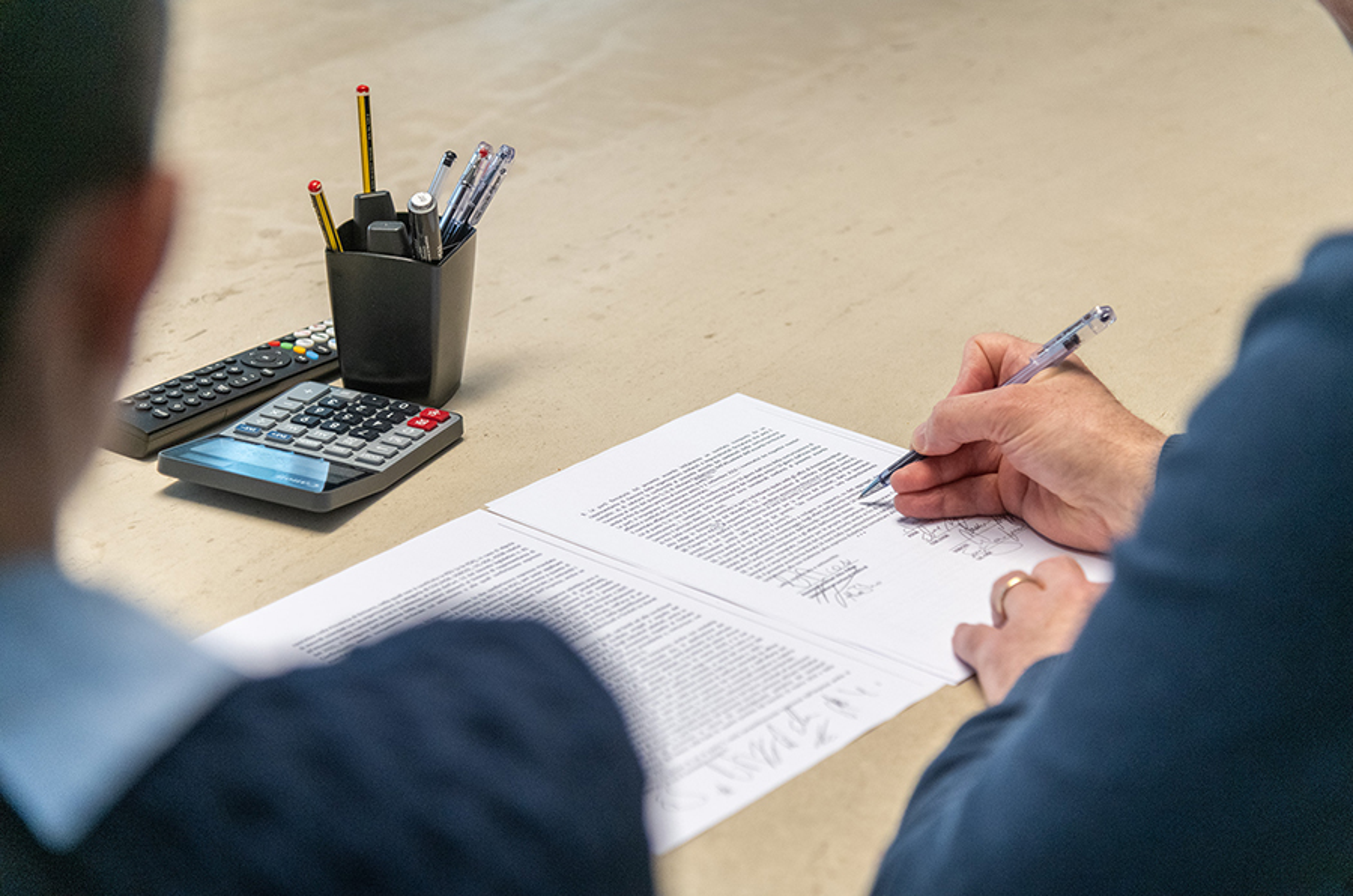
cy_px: 448
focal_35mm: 86
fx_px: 3225
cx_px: 676
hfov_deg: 23.7
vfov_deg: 15.8
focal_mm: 86
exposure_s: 1/250
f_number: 4
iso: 2000
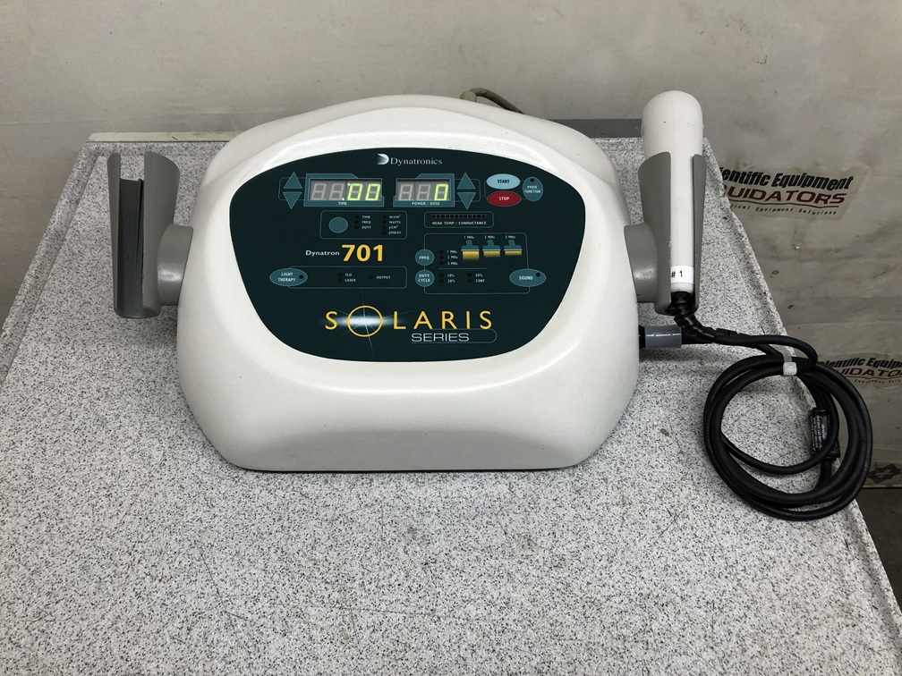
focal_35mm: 28
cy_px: 338
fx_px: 730
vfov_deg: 49.7
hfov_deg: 63.4
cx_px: 451
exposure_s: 1/40
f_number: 1.8
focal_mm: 3.99
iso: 20
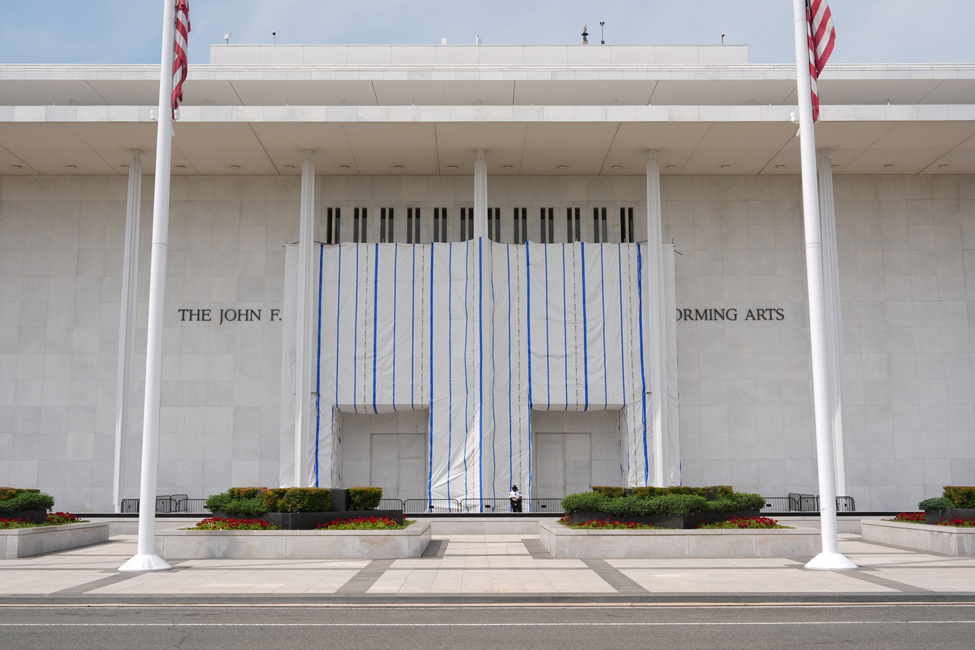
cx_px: 488
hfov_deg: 50.7
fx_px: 1029
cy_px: 325
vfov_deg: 35.0
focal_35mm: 38
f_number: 7.1
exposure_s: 1/800
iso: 200
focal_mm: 38
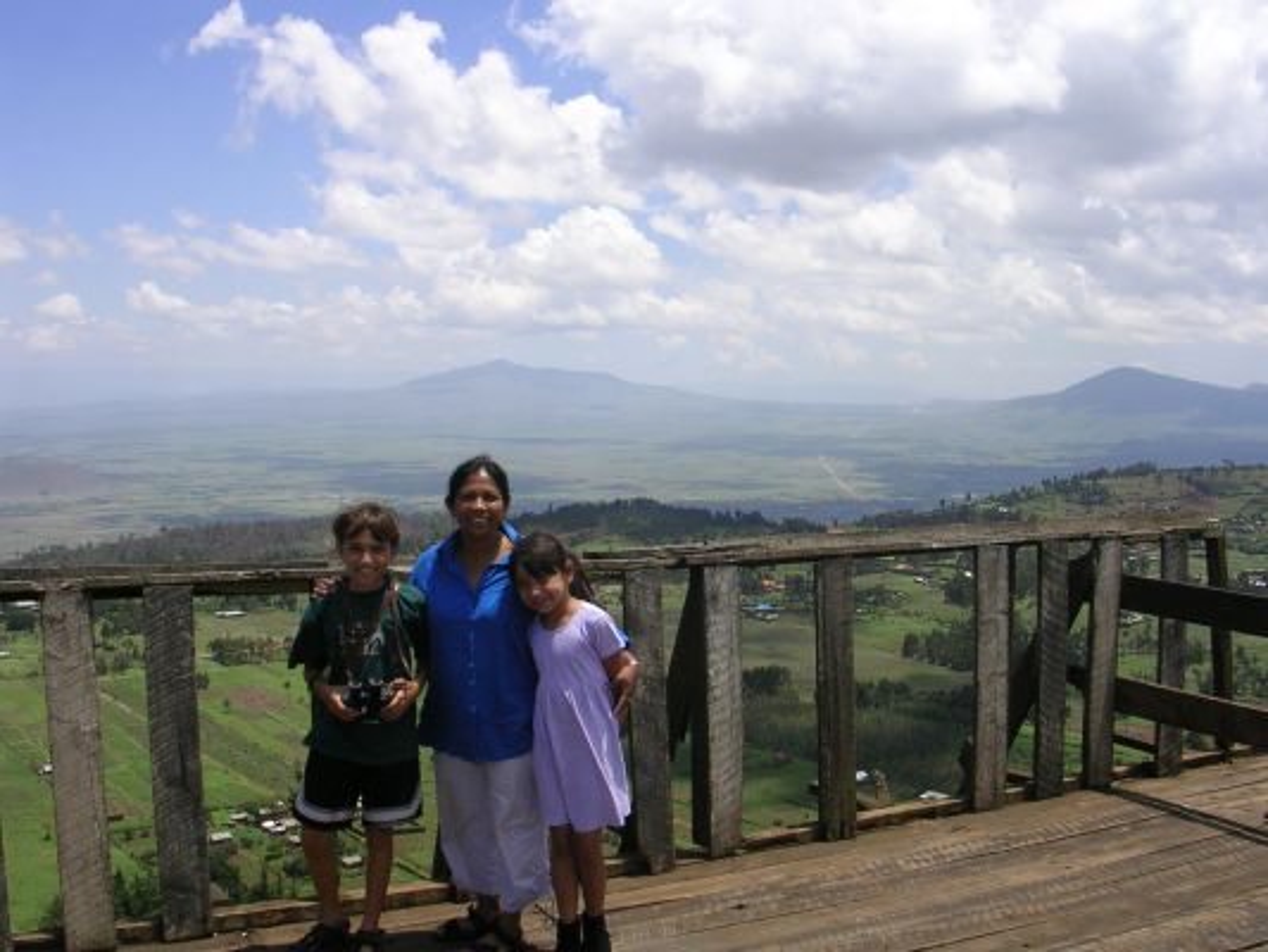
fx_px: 1392
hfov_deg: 49.0
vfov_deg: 37.7
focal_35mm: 38
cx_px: 634
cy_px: 476
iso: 50
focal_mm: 5.8
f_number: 5.6
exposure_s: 1/350
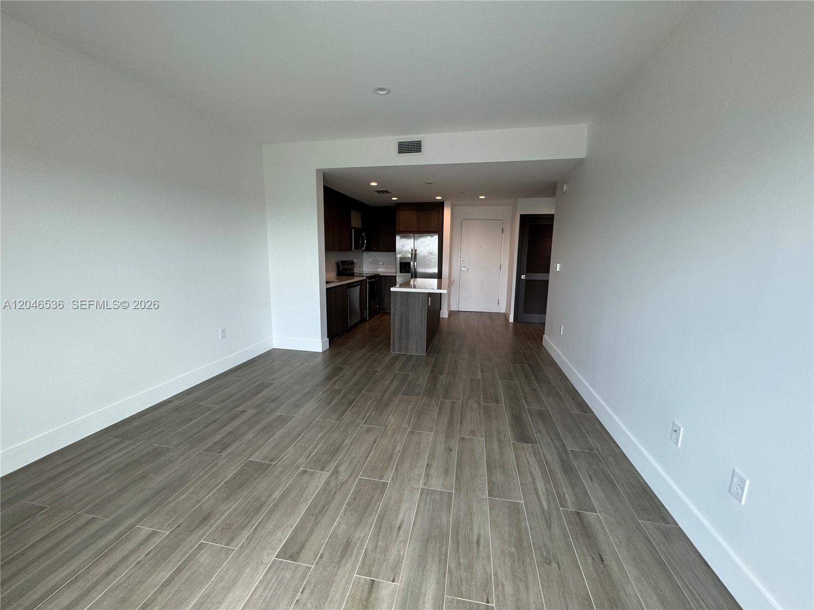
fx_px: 329
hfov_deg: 102.1
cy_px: 305
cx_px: 407
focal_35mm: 14
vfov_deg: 85.7
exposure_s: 1/120
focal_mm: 2.22
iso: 160
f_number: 2.2
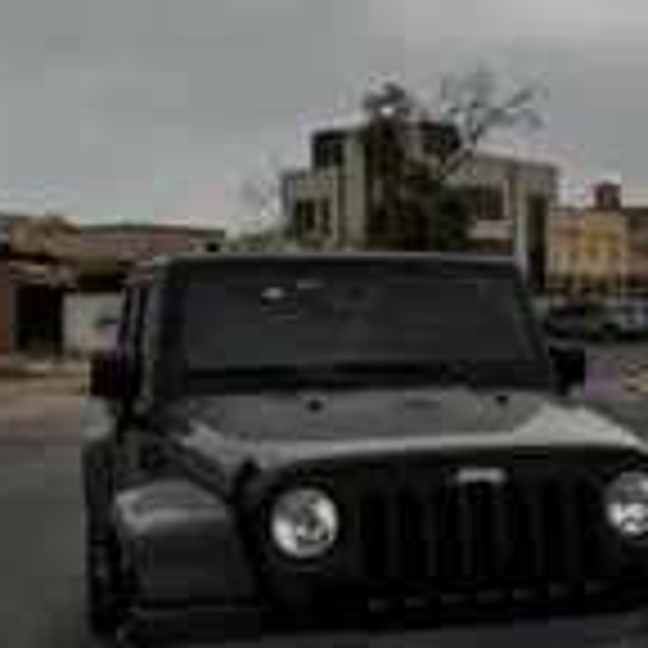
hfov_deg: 28.7
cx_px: 468
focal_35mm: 59
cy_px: 288
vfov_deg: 29.1
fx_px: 1250
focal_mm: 6.76
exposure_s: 1/404
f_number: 1.78
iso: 80
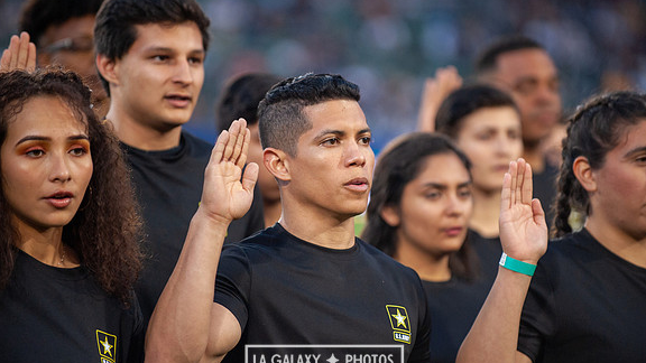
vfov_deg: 5.8
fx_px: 3614
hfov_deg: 10.2
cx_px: 324
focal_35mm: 211
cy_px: 192
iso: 1600
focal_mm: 200
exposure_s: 1/1000
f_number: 2.8
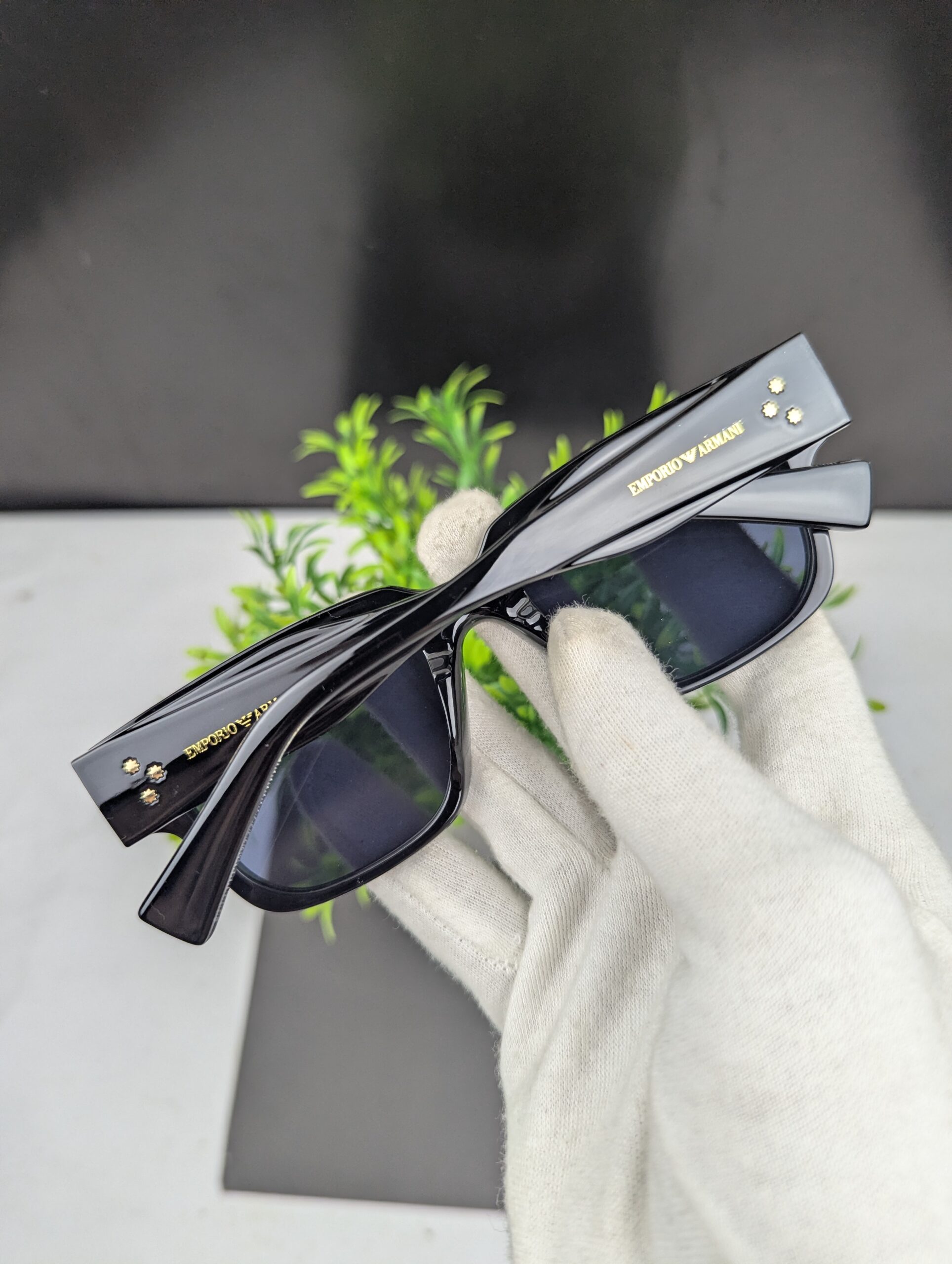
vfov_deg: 71.5
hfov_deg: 56.9
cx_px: 476
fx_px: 878
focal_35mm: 24
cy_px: 632
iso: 78
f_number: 1.85
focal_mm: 6.81
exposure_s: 1/201
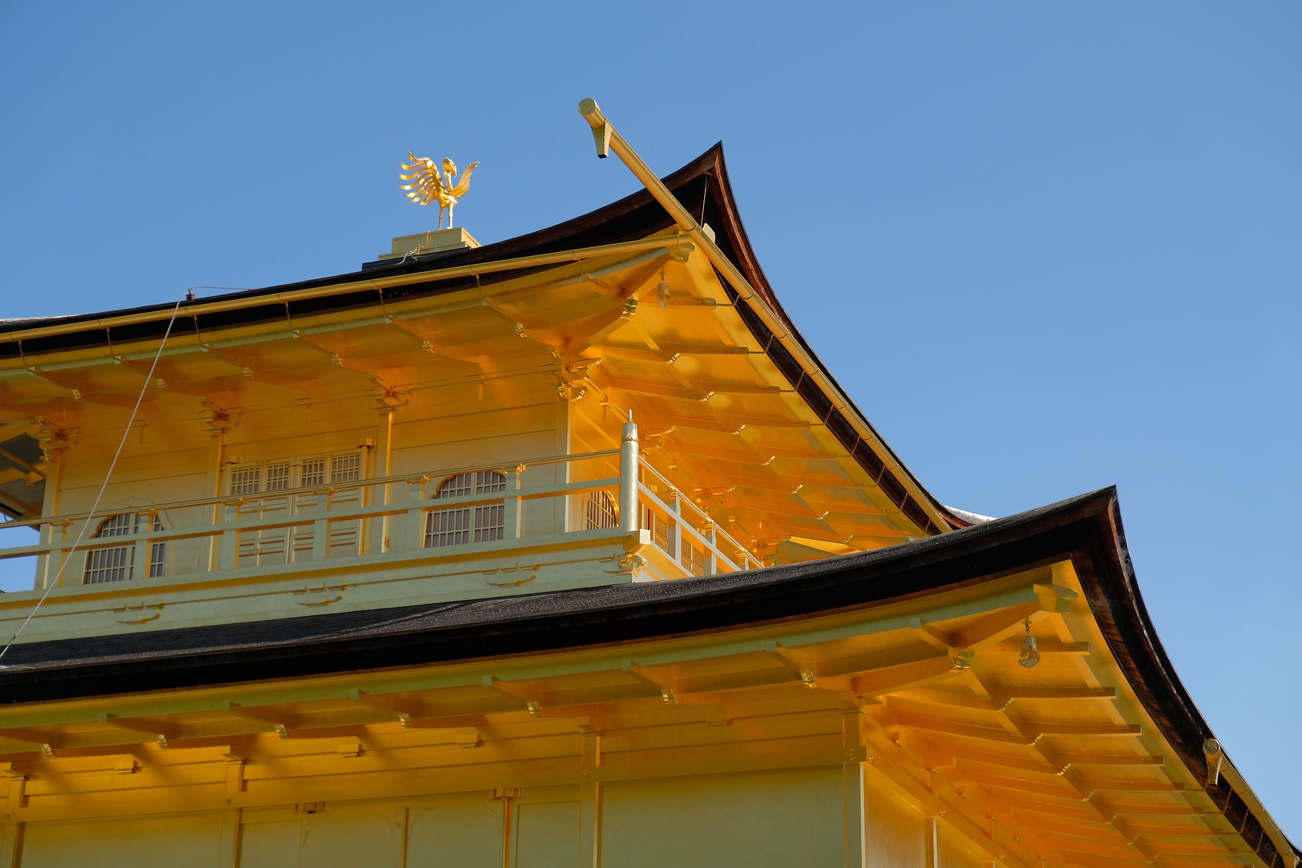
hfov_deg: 32.9
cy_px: 434
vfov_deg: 22.3
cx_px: 651
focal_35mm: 61
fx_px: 2206
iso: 100
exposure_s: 1/800
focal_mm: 40.7
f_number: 4
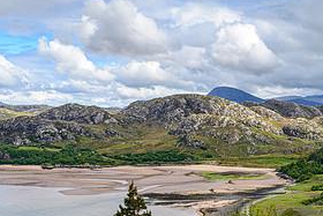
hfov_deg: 32.8
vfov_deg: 23.9
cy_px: 165
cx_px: 320
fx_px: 503
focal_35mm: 56
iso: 125
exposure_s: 1/100
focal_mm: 24
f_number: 8
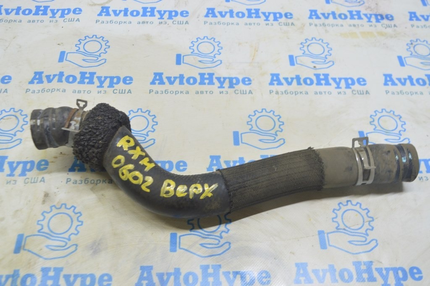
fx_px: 430
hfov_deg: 53.2
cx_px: 215
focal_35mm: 36
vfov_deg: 36.8
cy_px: 143
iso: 400
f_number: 5.6
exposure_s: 1/20
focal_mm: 24
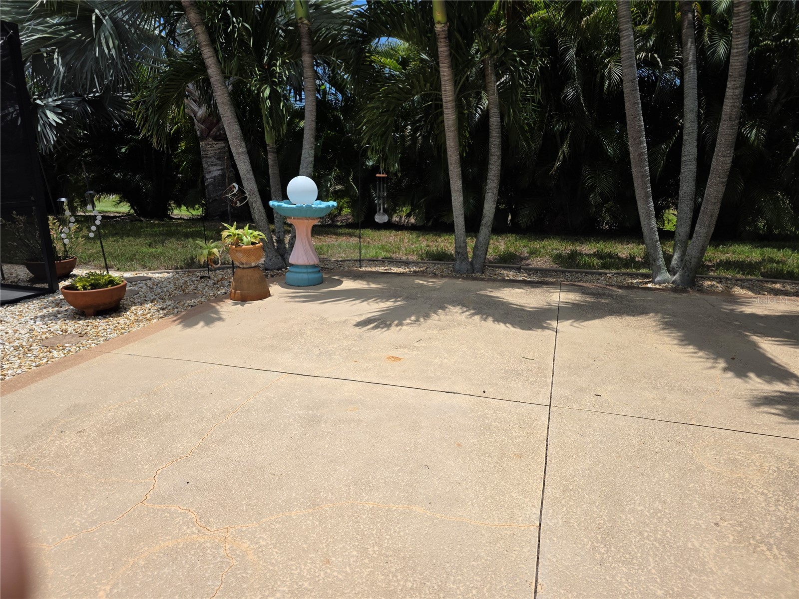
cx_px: 400
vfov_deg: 58.9
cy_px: 300
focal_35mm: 23
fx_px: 531
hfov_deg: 73.9
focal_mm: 6.3
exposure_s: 1/7333
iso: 80
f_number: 1.7
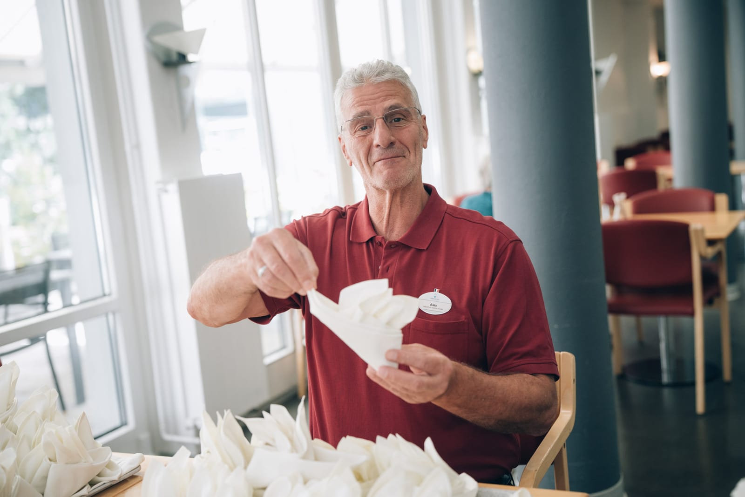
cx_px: 372
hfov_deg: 45.4
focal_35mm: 43
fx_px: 890
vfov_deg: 31.2
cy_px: 248
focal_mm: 43
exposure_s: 1/320
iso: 1000
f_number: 2.2
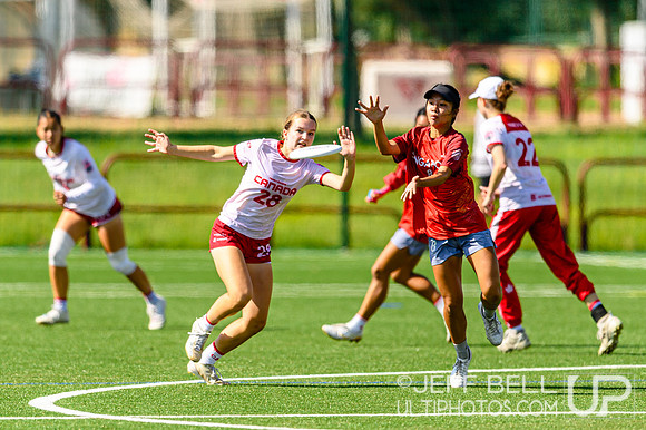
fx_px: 11492
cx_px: 298
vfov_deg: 2.1
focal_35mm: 641
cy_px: 229
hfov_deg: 3.2
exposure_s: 1/1600
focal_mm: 400
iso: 100
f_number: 3.2
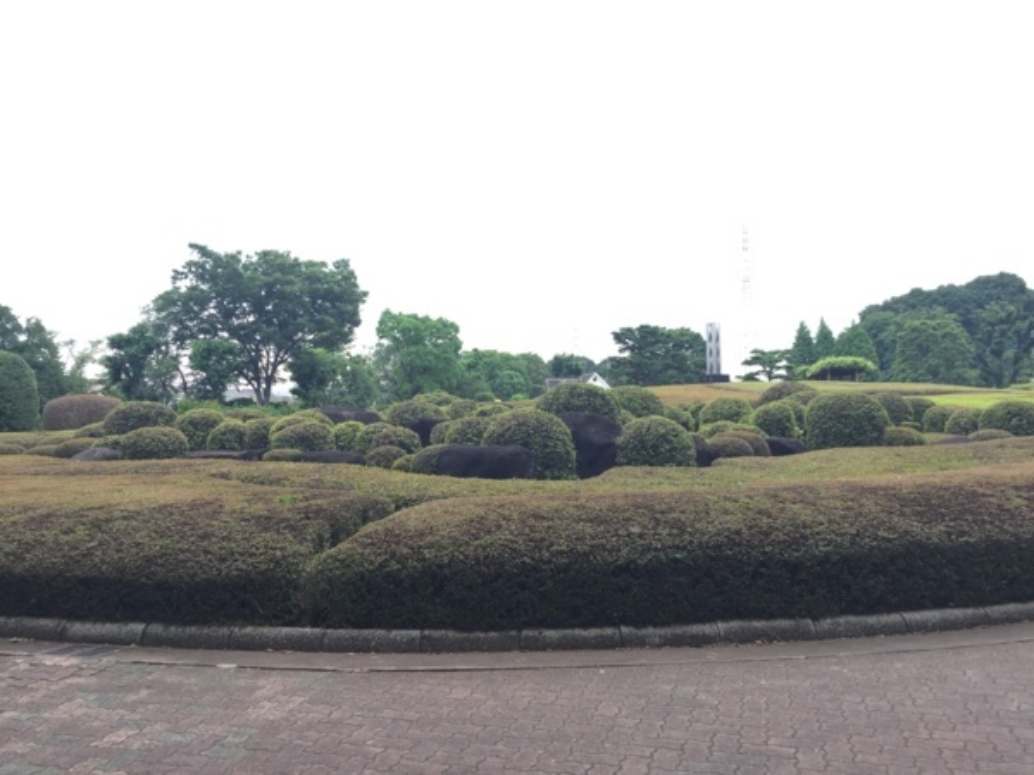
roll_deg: +0.9
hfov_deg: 61.7
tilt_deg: +1.3
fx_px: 866
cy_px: 388
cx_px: 517
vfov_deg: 48.2
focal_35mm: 29
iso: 40
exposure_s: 1/60
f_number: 2.2
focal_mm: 4.15
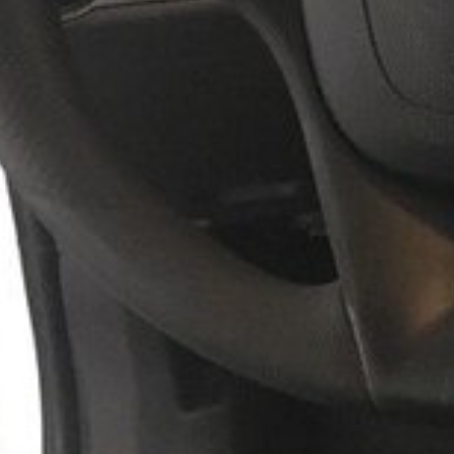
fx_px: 1632
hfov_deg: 13.6
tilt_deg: -21.6
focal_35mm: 110
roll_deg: +1.7
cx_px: 902
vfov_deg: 15.5
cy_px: -1
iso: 250
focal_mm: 4.15
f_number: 2.2
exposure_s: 1/17
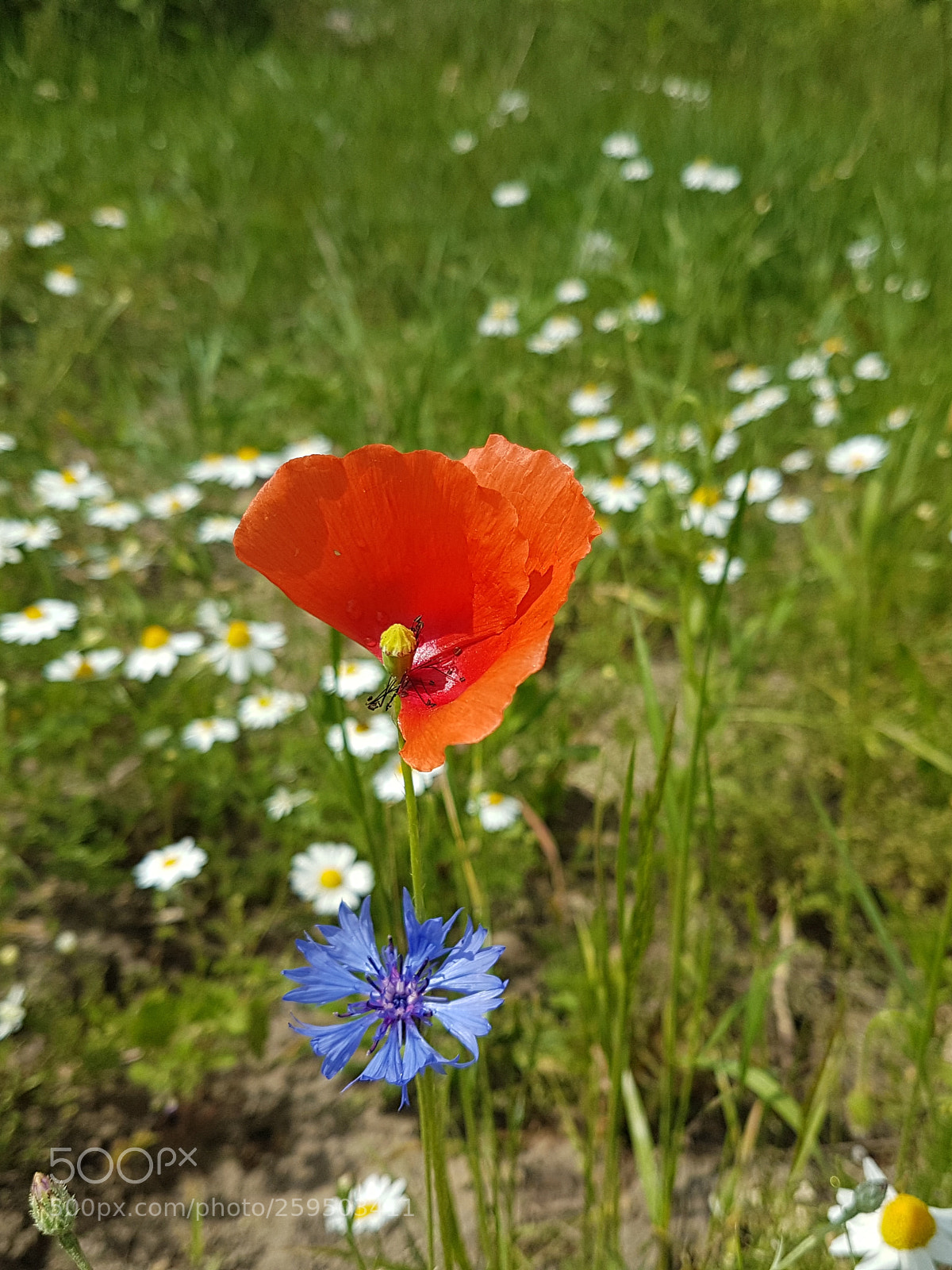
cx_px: 476
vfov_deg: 67.3
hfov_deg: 53.1
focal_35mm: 26
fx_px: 953
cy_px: 635
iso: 40
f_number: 1.7
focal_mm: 4.2
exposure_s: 1/2616
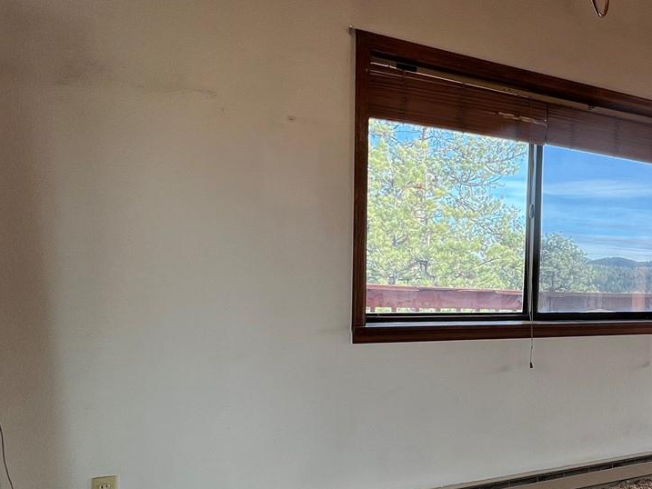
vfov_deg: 47.9
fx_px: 546
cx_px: 579
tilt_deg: -4.0
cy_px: 299
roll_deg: -1.6
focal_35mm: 29
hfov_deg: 54.3
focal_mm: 1.57
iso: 32
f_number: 1.8
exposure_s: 1/136
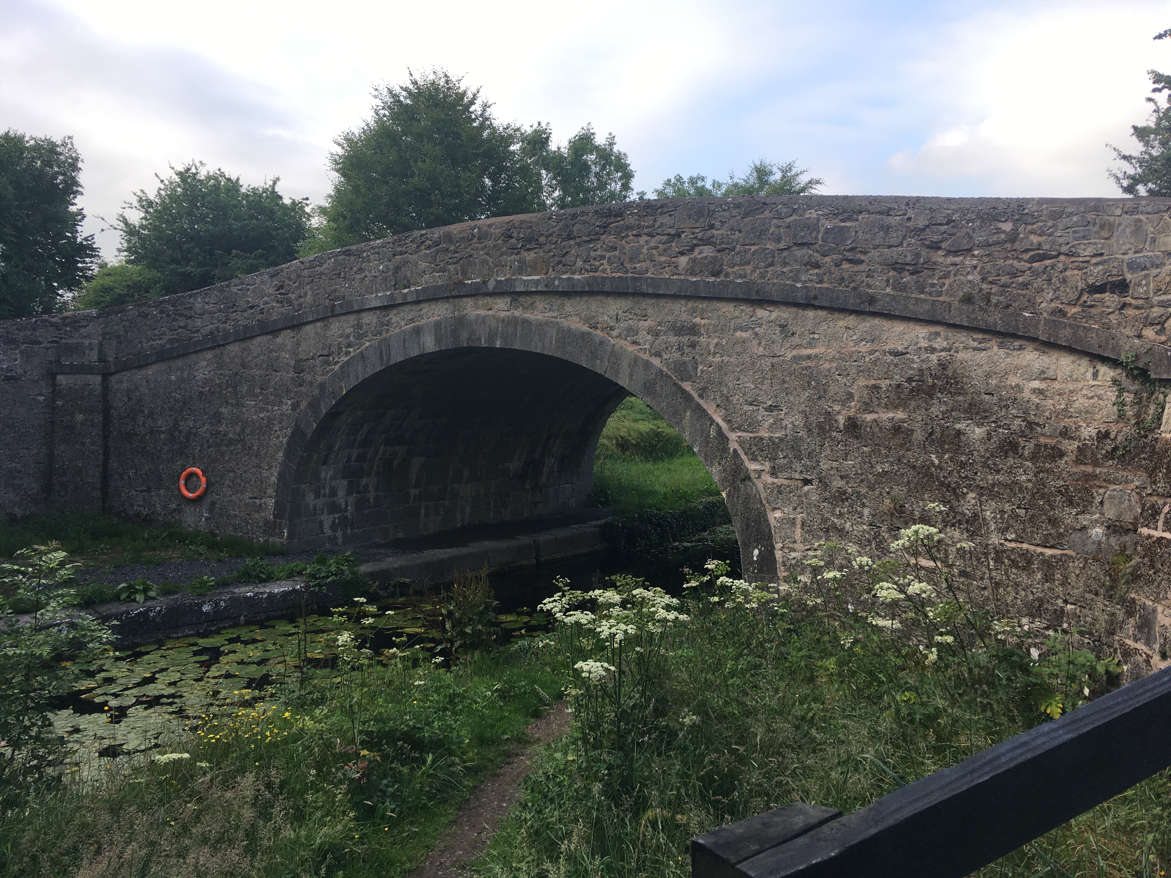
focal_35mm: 29
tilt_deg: -4.9
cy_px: 439
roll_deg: +1.7
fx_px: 981
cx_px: 586
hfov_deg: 61.7
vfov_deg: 48.2
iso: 25
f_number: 2.2
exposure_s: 1/463
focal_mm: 4.15
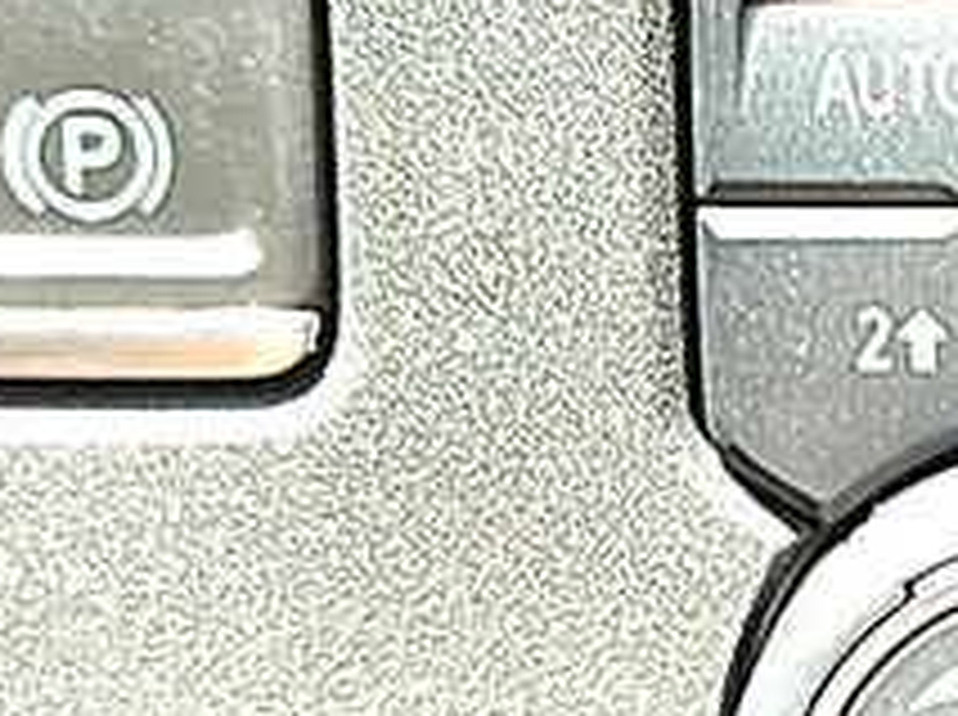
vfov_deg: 10.9
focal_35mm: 135
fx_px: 3730
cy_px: 480
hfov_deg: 13.6
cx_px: 1543
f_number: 1.78
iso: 80
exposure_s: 1/56
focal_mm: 6.86
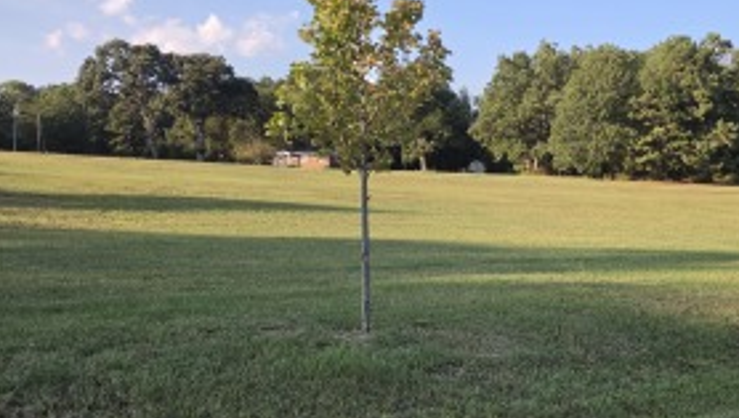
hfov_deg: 53.4
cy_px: 245
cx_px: 529
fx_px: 706
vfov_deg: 32.9
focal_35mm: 36
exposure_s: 1/1804
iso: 80
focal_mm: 5.4
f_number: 1.8
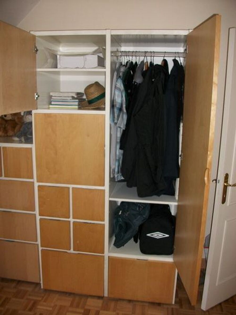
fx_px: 282
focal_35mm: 31
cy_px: 158
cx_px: 118
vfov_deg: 58.3
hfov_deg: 45.4
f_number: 2.9
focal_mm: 5.7
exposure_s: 1/40
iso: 150
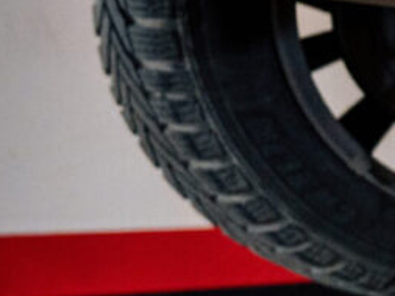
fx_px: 1302
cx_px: 1187
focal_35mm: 114
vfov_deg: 13.0
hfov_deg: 11.0
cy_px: 207
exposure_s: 1/160
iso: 1600
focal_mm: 18.5
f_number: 2.8
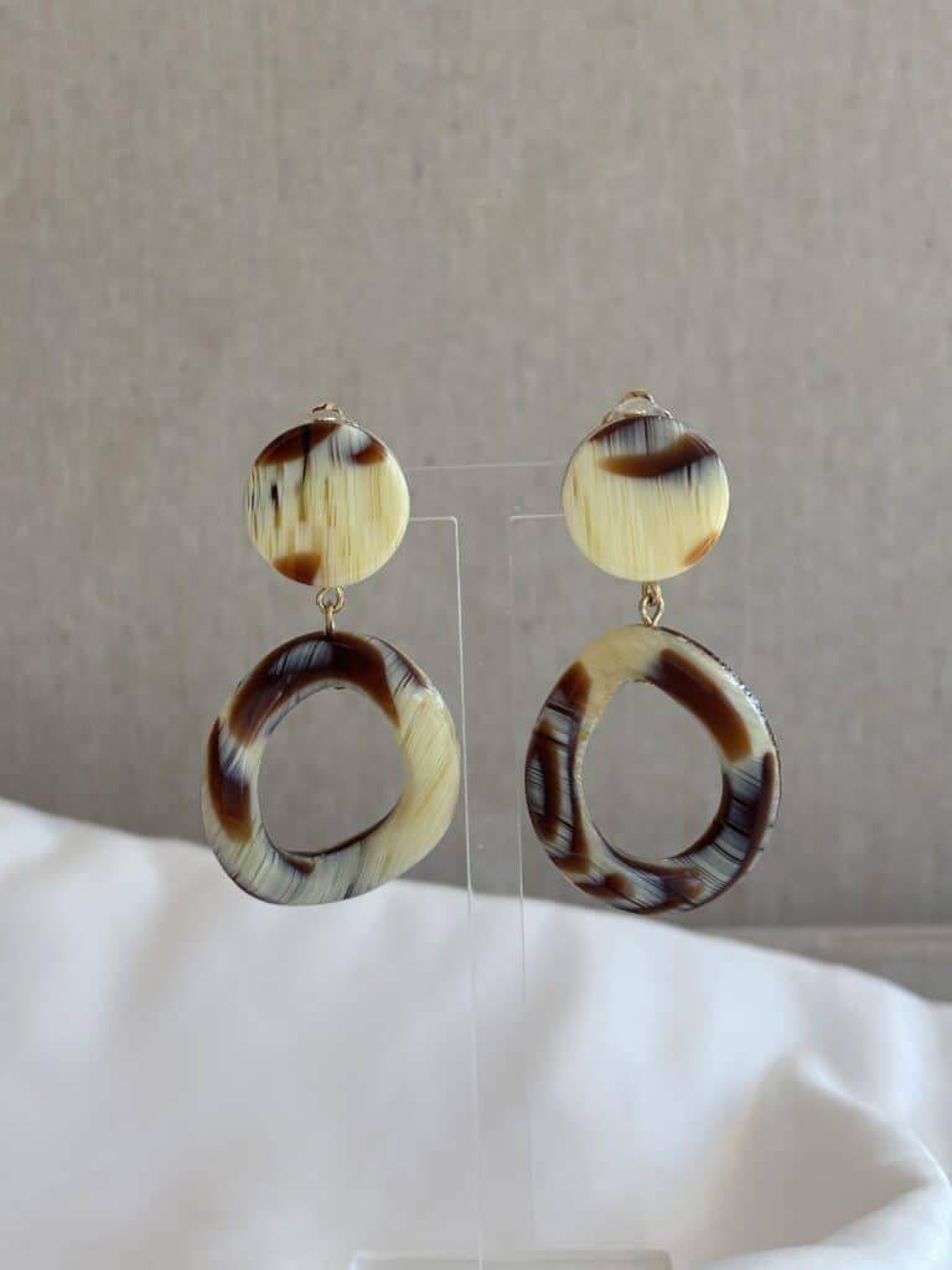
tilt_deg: -5.9
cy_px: 635
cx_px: 476
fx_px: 1907
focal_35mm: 52
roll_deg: -0.8
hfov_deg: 28.0
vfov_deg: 36.8
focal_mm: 5.96
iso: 32
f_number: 1.6
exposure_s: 1/227
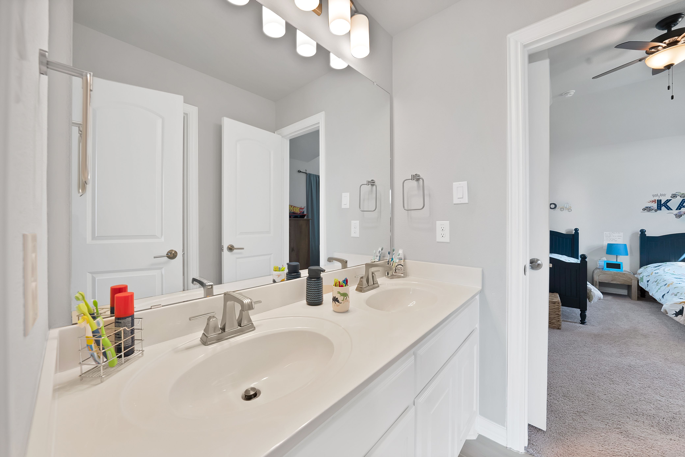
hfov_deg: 112.6
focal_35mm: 12
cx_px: 342
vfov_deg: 90.1
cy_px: 228
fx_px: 228
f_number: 9
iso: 640
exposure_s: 1/10
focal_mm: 12
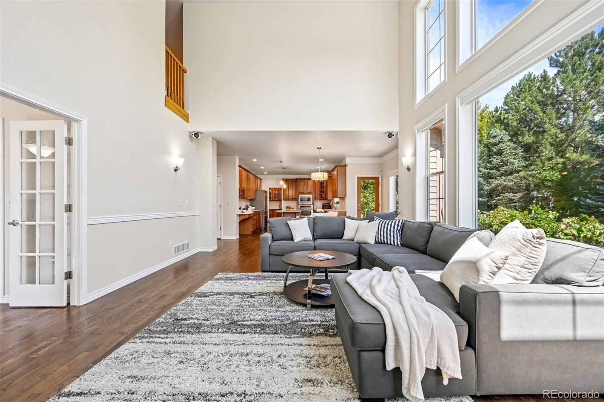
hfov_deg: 104.3
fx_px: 235
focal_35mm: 14
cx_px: 302
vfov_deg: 81.2
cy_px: 201
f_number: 9
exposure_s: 1/15
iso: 100
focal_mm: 14
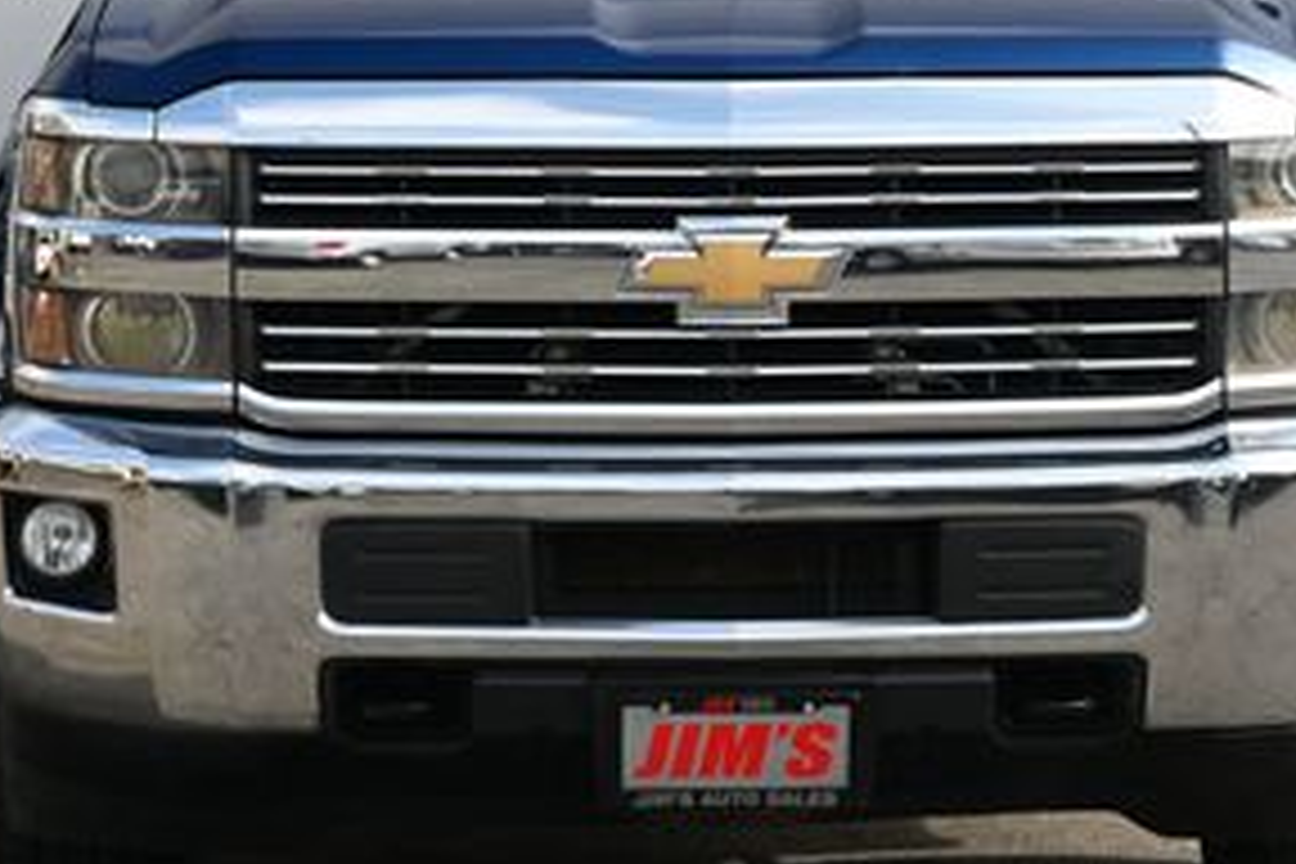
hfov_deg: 15.8
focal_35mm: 130
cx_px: 724
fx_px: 4684
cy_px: 207
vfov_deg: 10.5
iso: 180
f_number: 5.6
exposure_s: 1/250
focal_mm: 39
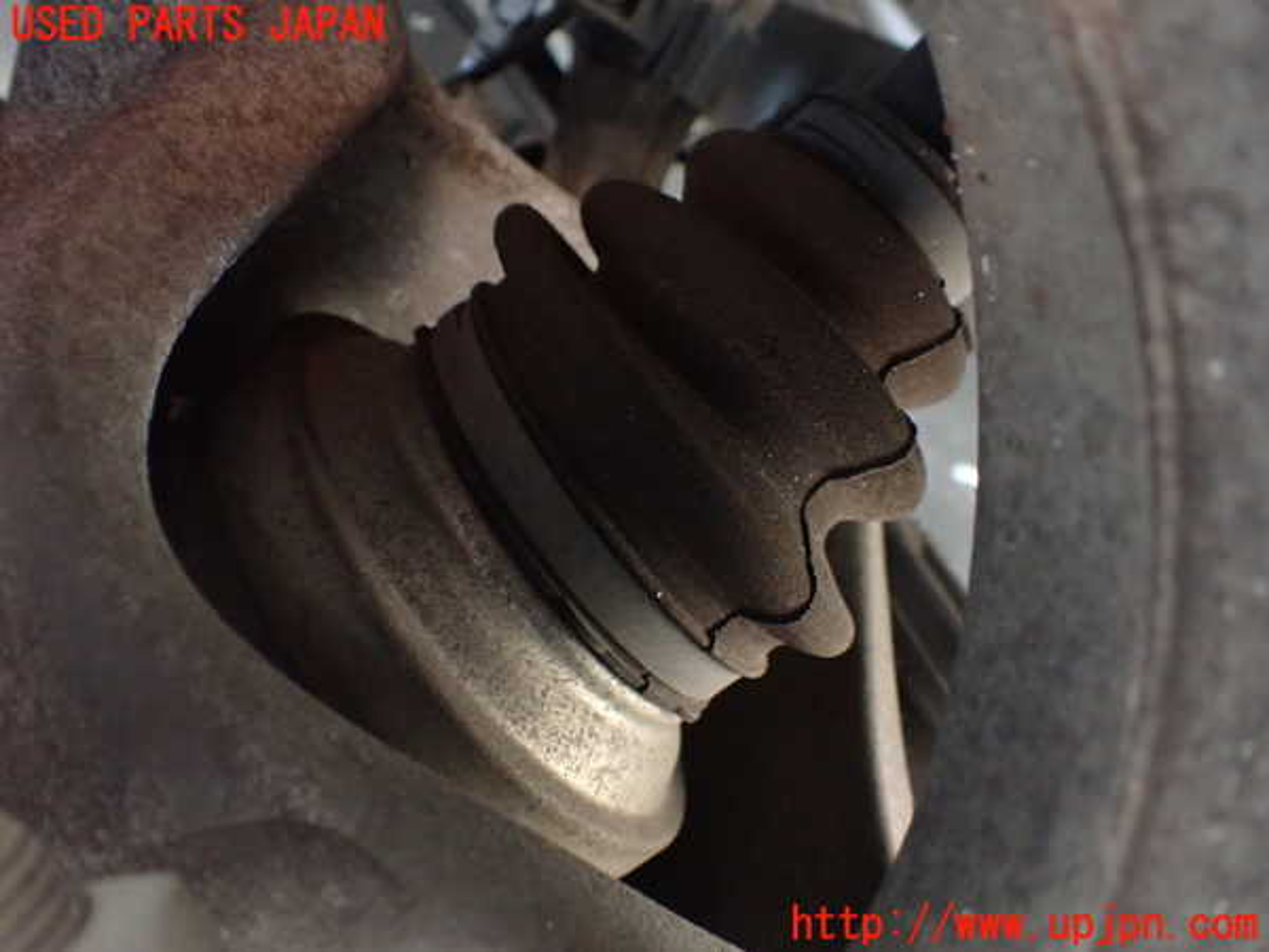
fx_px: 1100
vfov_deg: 46.8
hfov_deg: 60.0
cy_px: 476
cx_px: 634
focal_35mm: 30
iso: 1000
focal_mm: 5.4
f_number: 2.3
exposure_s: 1/30
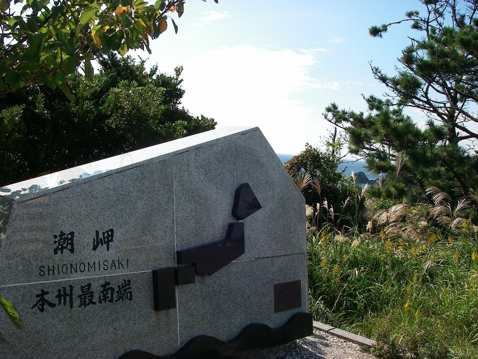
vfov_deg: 37.7
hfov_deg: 49.0
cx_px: 239
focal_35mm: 38
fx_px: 525
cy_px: 180
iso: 64
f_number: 6.6
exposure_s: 1/250
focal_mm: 6.3
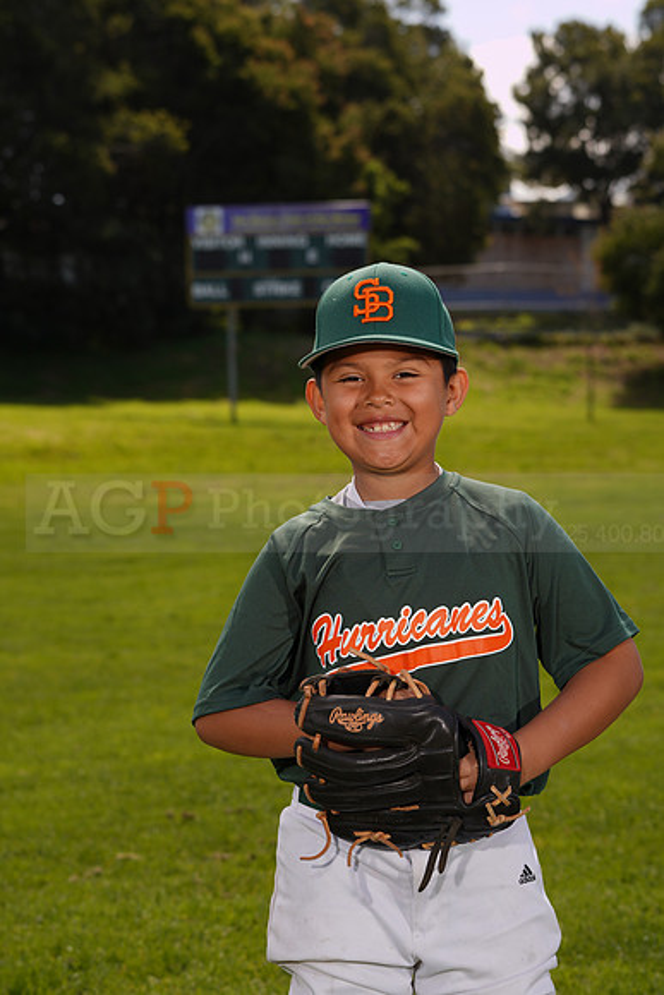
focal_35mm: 100
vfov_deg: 20.4
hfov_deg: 13.7
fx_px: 2765
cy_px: 498
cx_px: 332
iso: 80
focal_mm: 100
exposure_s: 1/160
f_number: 9
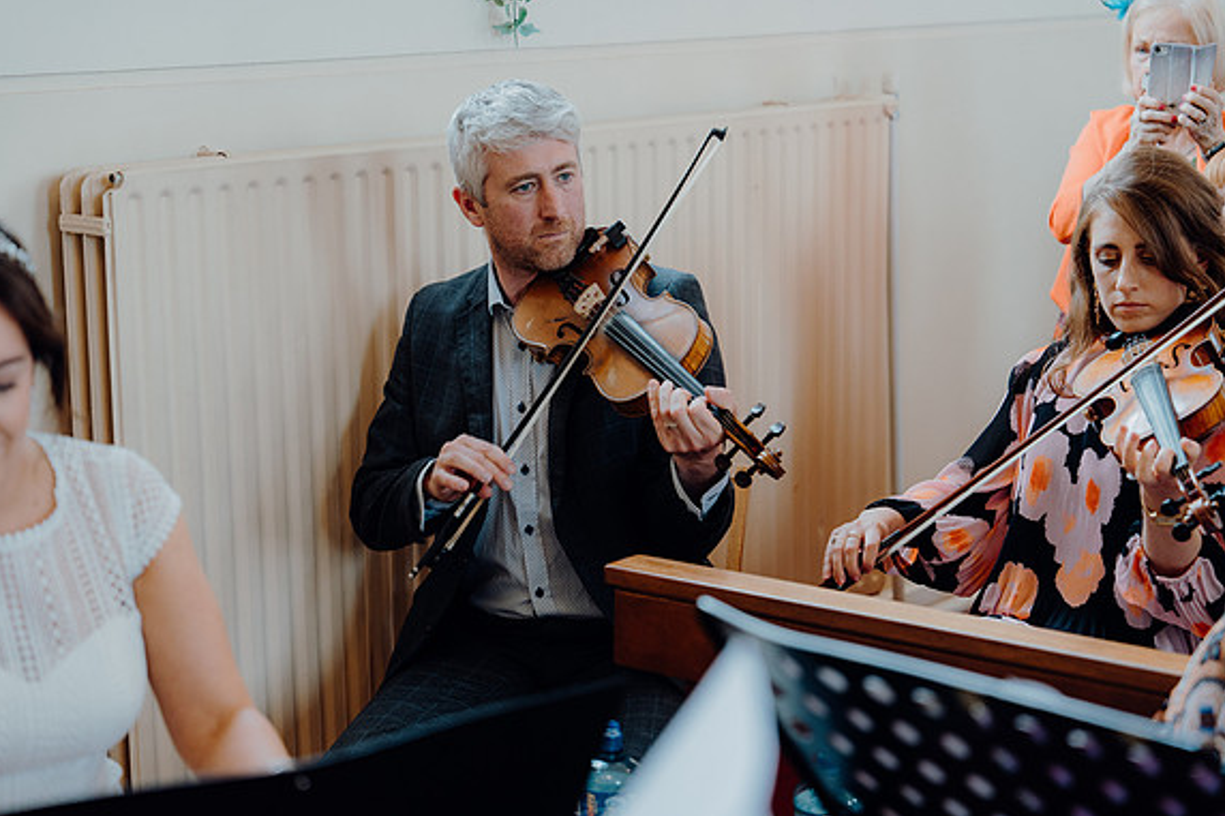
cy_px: 406
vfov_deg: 19.2
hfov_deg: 28.5
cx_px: 612
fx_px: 2415
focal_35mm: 71
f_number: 2.8
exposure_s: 1/200
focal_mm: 70
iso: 640
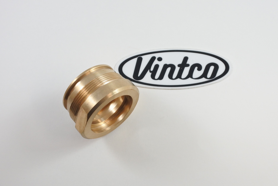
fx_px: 301
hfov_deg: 49.5
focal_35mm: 39
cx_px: 139
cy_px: 93
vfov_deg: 34.2
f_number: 4.2
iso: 500
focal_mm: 14.7
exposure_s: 1/125
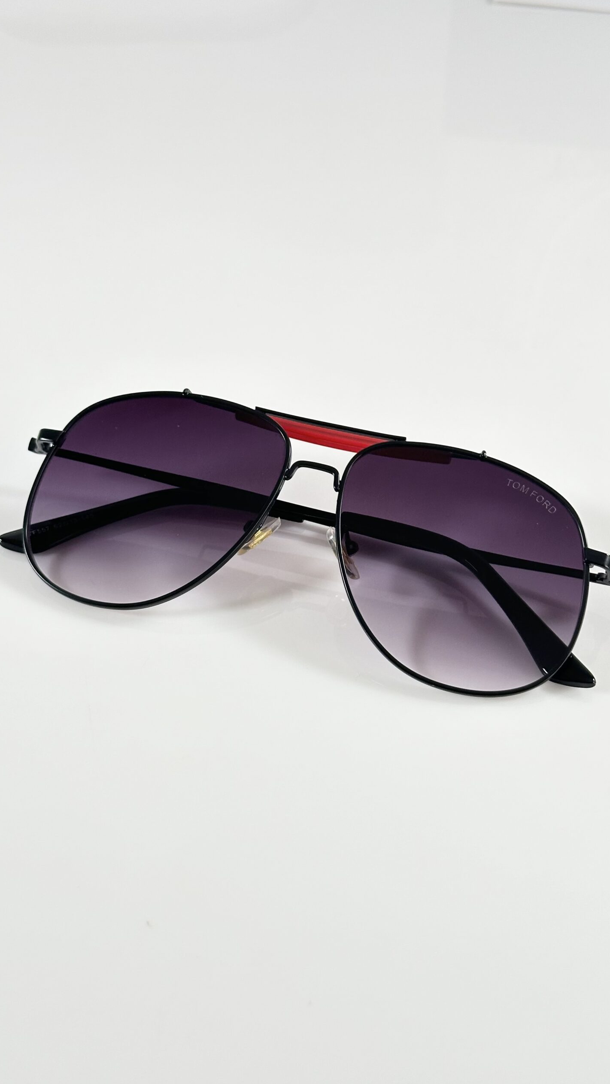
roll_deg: +0.6
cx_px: 292
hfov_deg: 22.6
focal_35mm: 53
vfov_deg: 39.2
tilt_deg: -43.5
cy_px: 538
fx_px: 1524
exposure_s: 1/100
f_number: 1.78
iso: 80
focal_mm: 6.86
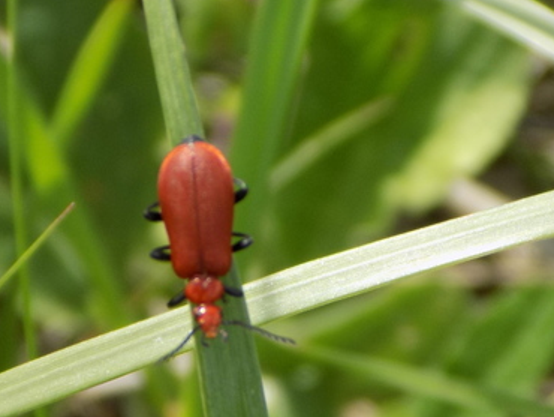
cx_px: 201
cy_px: 266
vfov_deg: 5.5
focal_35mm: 272
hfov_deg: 7.3
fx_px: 4356
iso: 80
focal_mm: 20.9
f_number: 4.8
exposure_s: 1/250
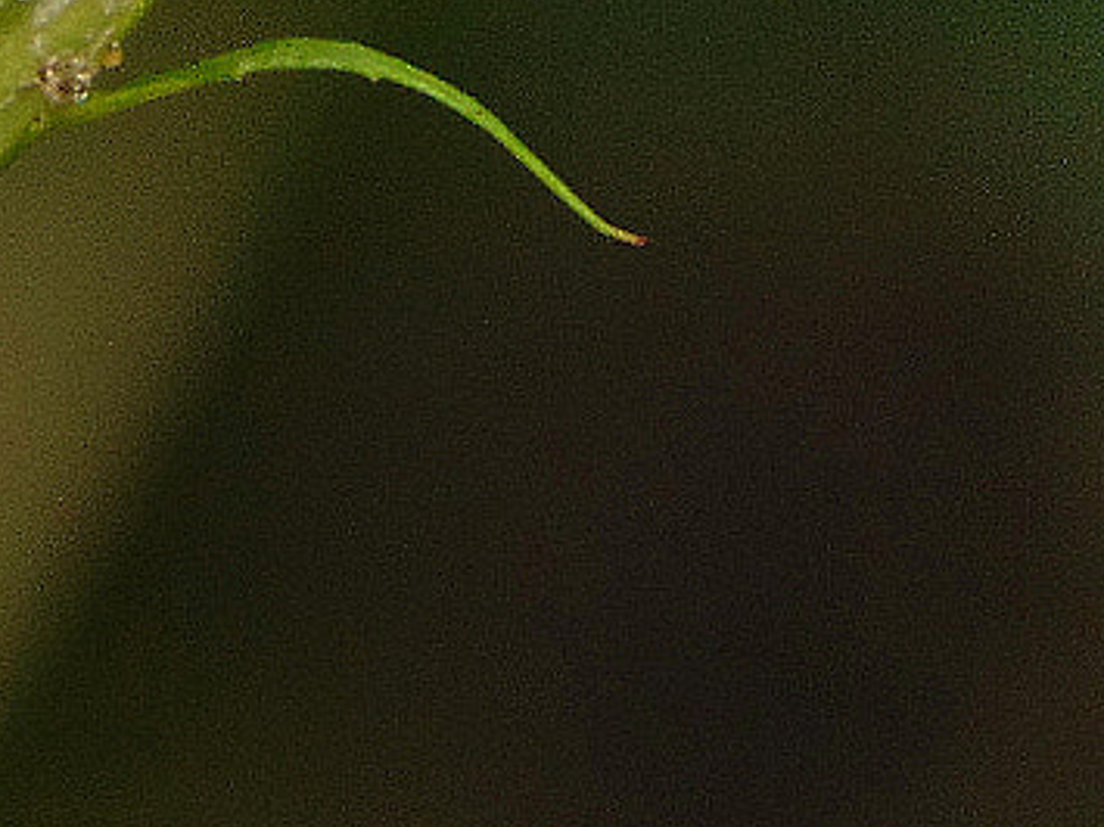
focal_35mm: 3220
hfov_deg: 0.6
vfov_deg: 0.5
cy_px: -647
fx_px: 102660
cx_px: -638
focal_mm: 128
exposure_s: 1/40
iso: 80
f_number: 5.1
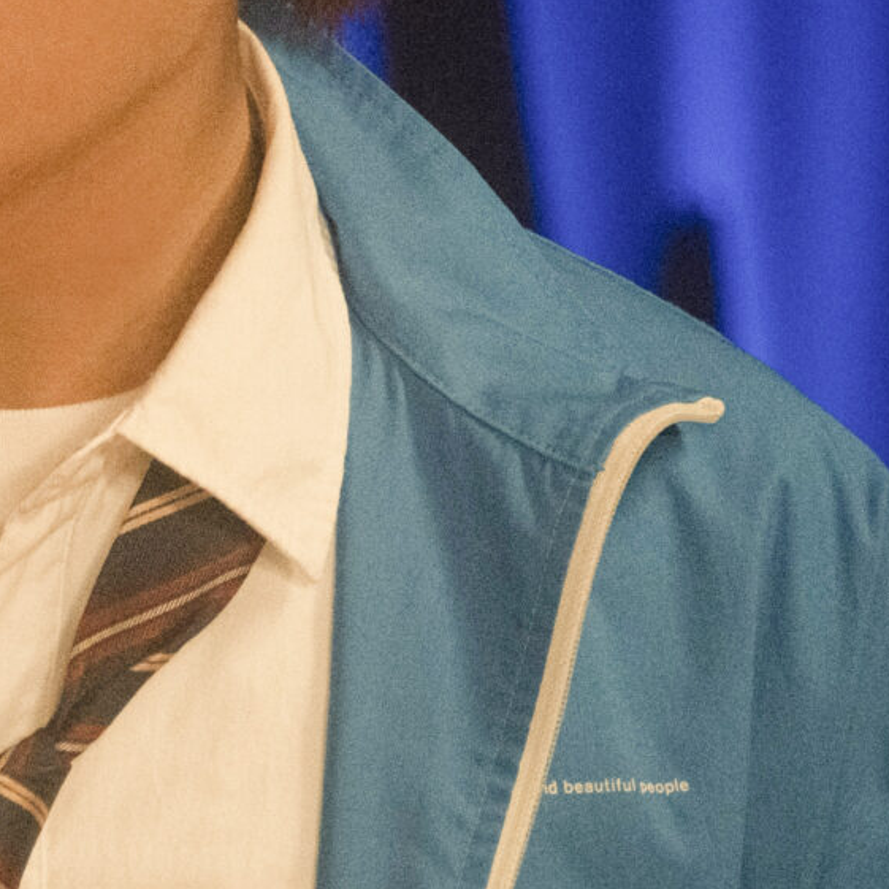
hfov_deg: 3.7
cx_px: -548
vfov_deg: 3.8
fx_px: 13511
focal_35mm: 465
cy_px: -63
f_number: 4
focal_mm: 120
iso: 6400
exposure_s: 1/160
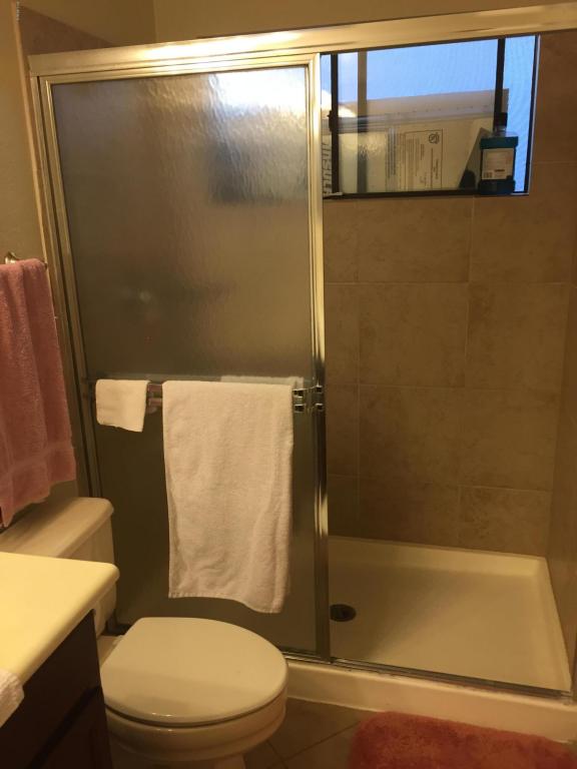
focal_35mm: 29
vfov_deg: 61.7
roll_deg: +1.5
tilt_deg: -15.4
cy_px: 384
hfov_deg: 48.2
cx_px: 288
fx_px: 645
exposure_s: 1/30
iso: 40
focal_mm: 4.15
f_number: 2.2
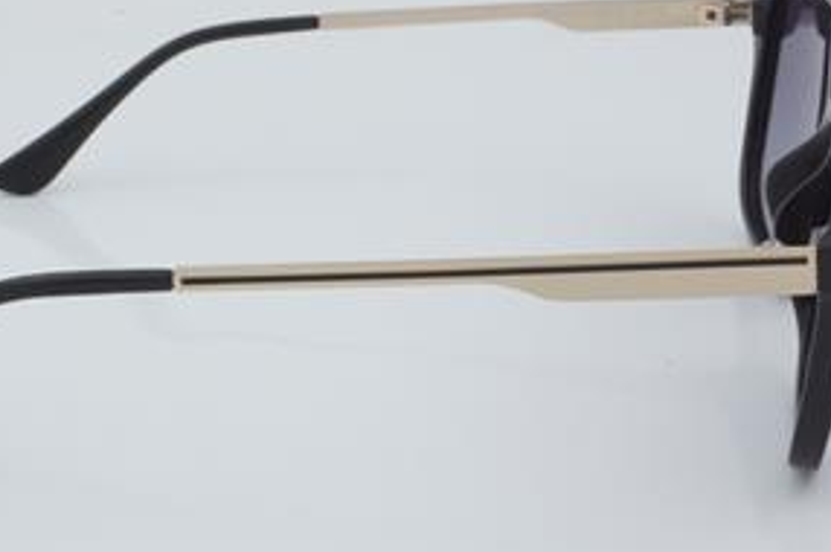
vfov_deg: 13.0
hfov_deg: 19.5
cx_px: 334
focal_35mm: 105
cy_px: 230
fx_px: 2421
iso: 100
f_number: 32
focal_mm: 50
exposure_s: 1/3
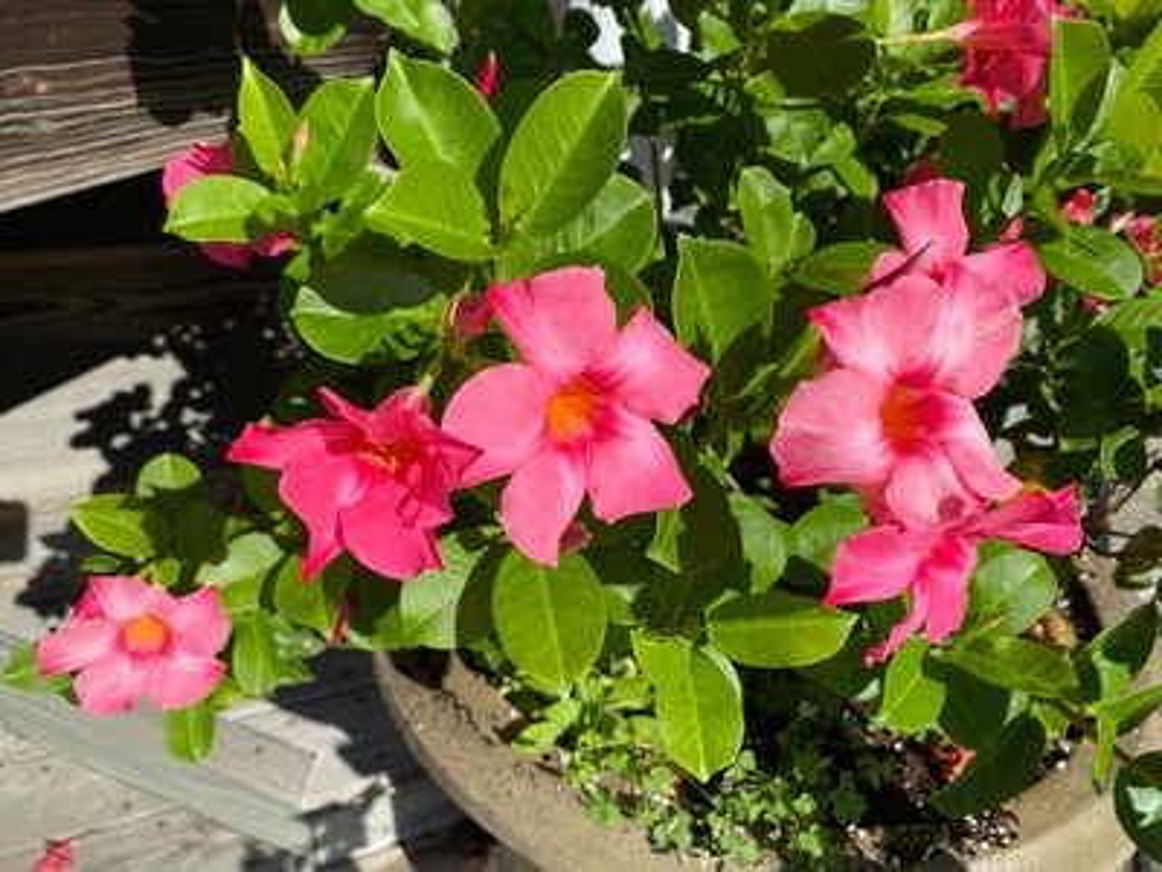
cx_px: 581
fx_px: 873
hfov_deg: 67.3
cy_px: 436
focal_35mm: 26
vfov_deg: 53.1
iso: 32
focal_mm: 4.25
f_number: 1.8
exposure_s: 1/2268
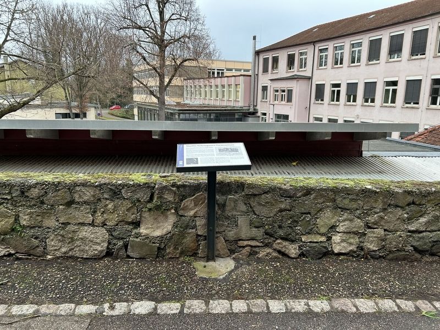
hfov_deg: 67.3
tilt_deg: -11.7
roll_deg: +0.8
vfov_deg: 53.1
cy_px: 165
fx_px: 330
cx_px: 220
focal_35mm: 26
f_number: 1.5
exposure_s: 1/121
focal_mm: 5.7
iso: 80
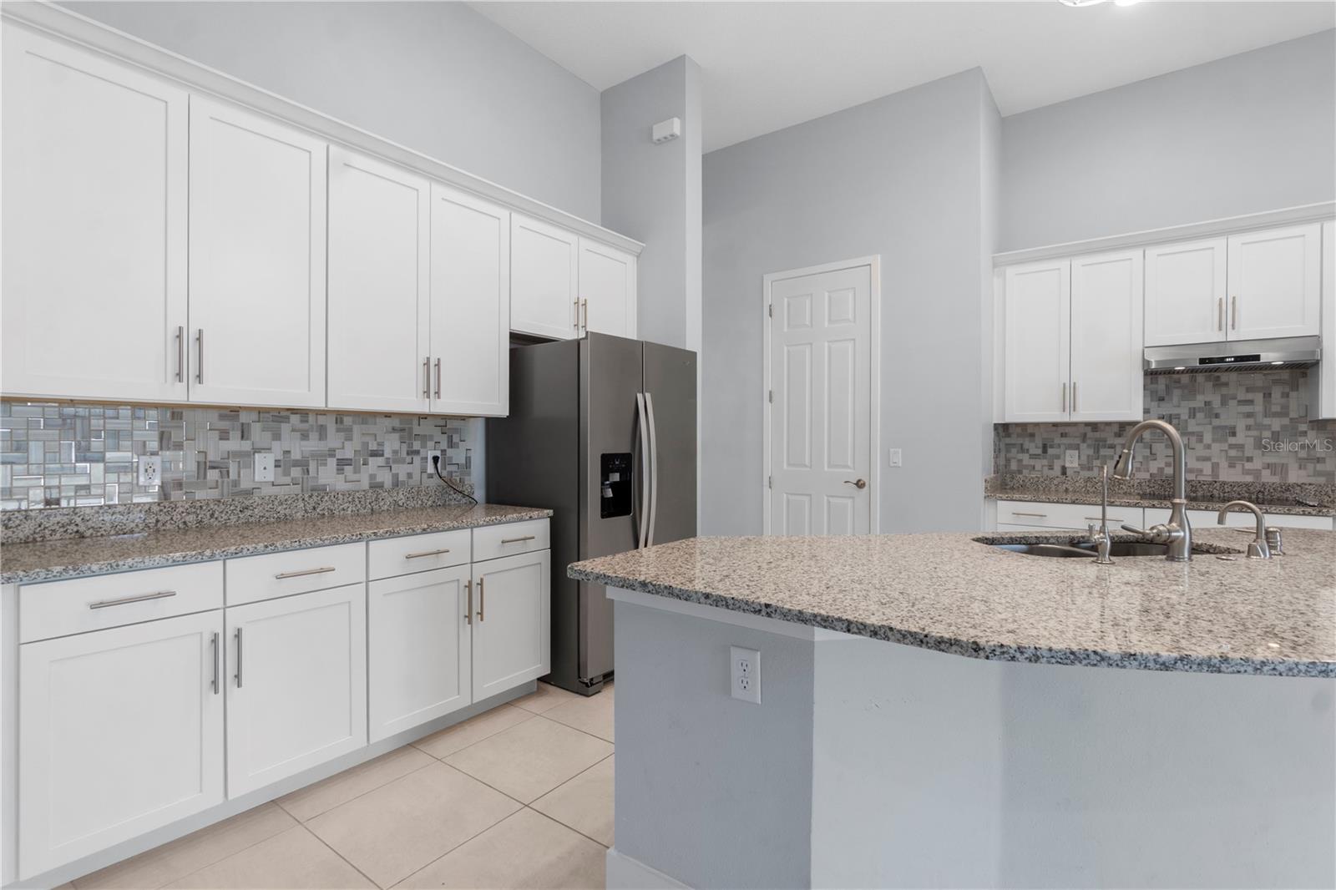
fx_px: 612
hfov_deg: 95.0
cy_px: 445
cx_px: 668
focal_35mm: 16
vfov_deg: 72.0
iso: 100
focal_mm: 11
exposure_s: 1/2.5
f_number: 9
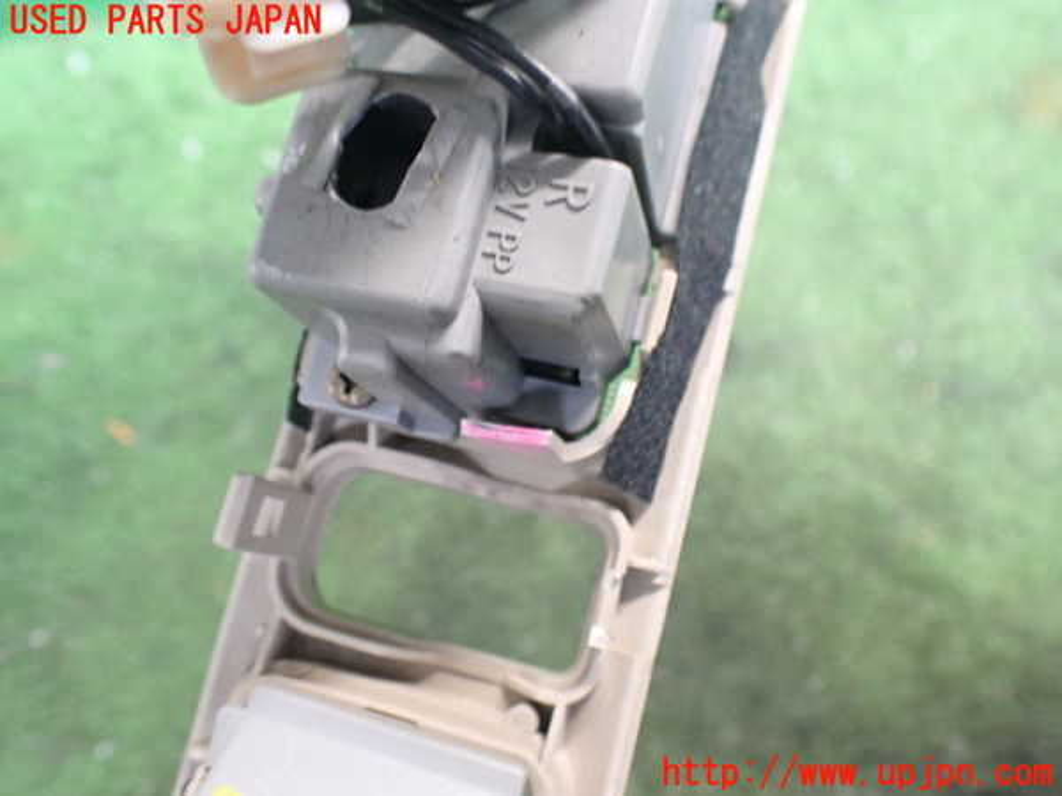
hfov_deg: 60.0
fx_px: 920
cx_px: 531
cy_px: 398
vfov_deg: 46.8
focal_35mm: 30
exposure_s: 1/30
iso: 1000
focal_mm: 5.4
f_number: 2.3
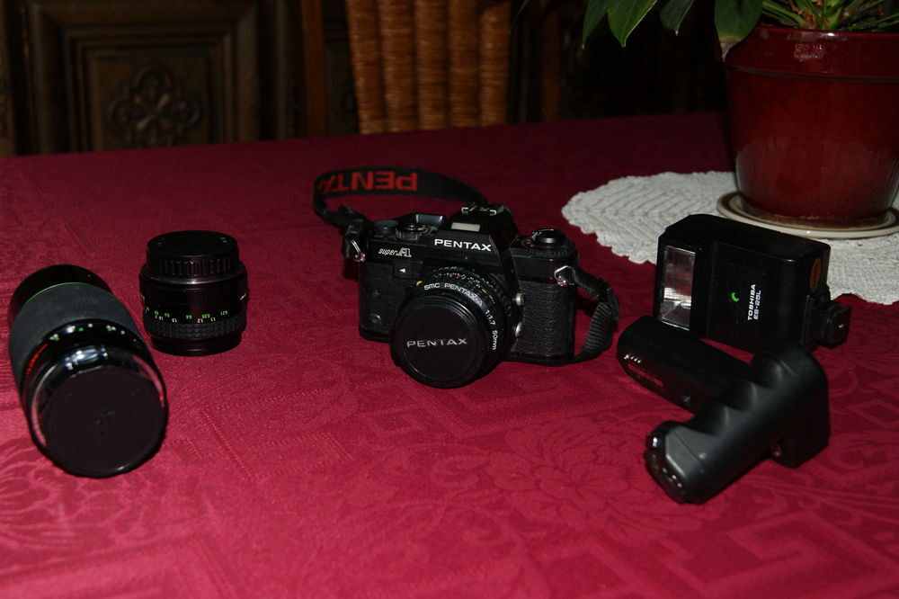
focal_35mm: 45
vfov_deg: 29.8
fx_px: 1123
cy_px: 300
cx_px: 450
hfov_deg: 43.6
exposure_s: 1/60
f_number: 5.6
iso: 400
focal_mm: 30
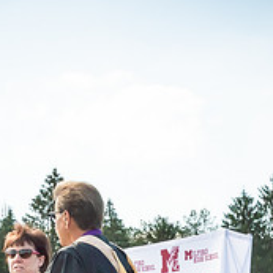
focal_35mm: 117
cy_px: 401
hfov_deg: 14.8
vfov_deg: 14.0
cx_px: 216
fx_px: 1044
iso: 200
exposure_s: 1/800
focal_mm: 17
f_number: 7.1
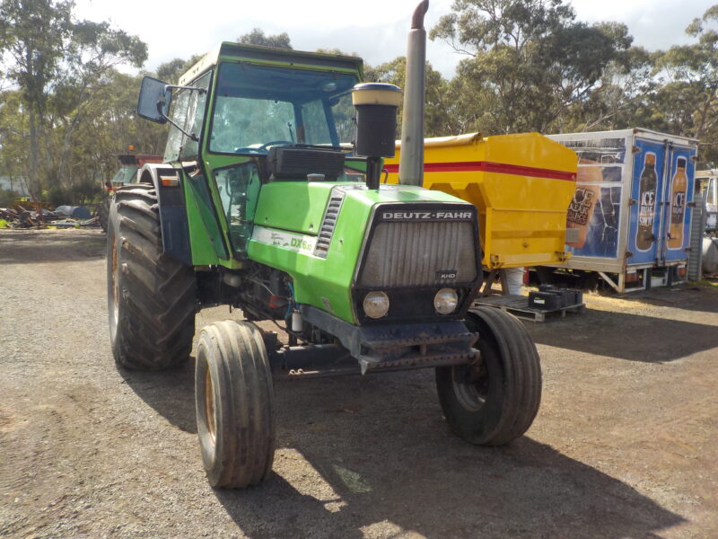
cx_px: 359
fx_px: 622
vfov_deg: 46.8
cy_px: 270
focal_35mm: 30
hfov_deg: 60.0
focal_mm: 4.1
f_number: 3.3
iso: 125
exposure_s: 1/640
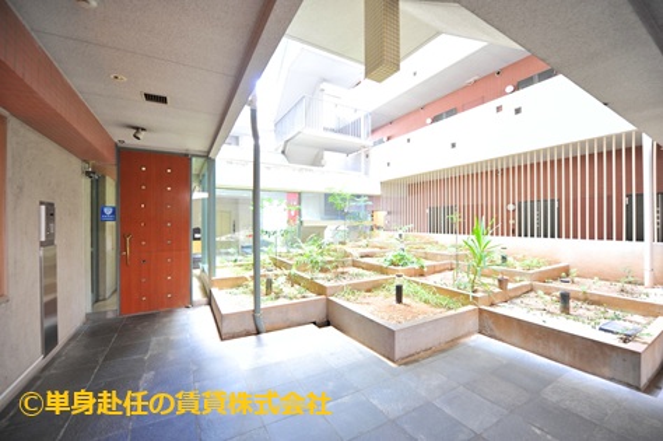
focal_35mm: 14
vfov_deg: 81.1
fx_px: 258
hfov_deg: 104.3
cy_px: 220
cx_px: 332
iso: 200
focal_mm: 14
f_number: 2.8
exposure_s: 1/5
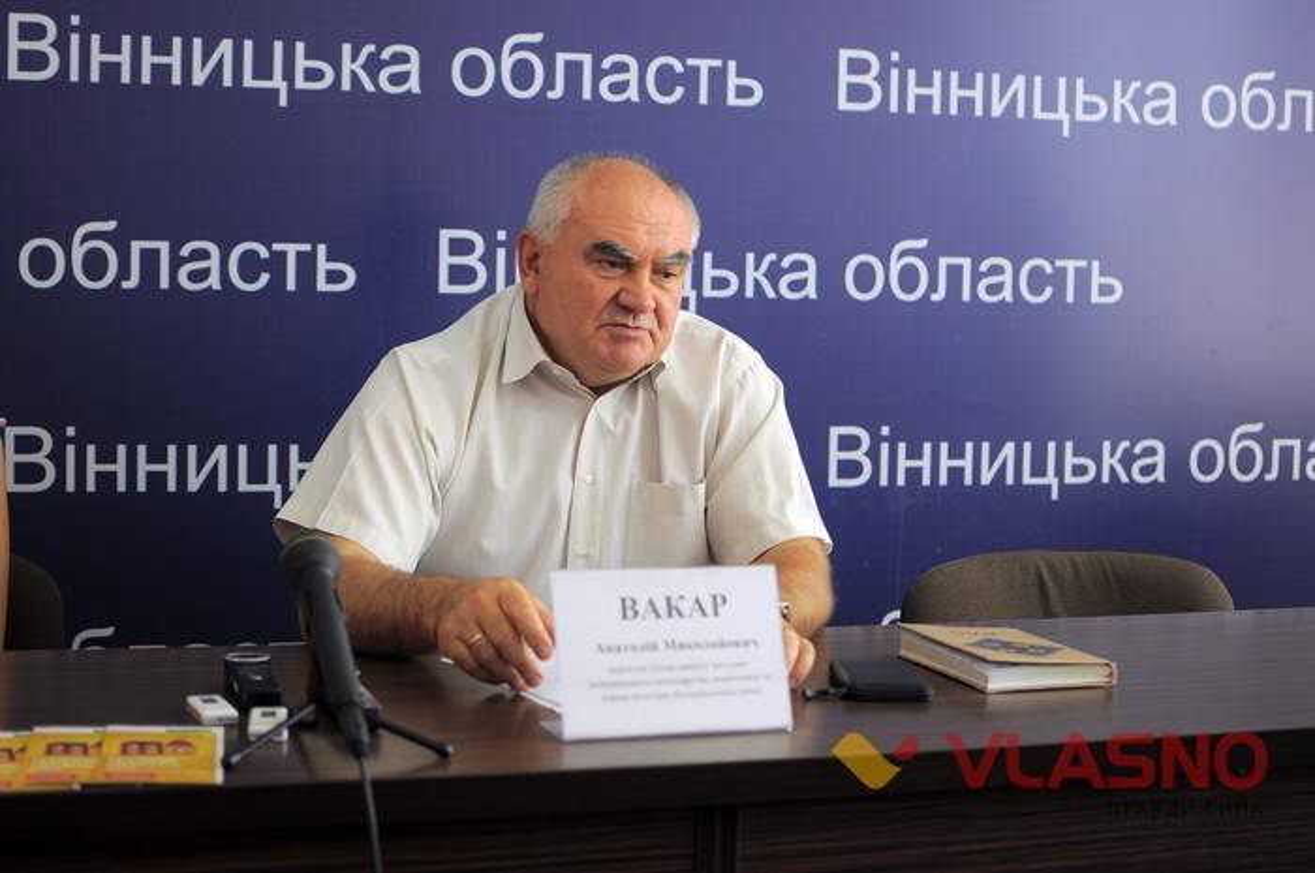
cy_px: 436
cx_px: 658
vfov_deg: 25.7
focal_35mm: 52
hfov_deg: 37.9
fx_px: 1915
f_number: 2.5
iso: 200
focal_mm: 35
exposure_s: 1/200
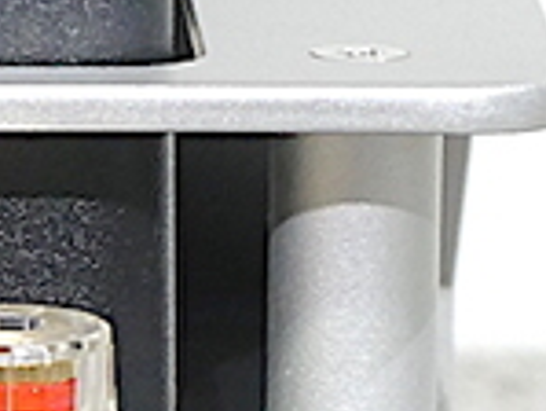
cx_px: -553
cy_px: 594
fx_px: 16244
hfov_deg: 1.9
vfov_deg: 1.4
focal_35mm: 1029
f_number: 5.5
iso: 200
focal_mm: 28.7
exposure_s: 1/4
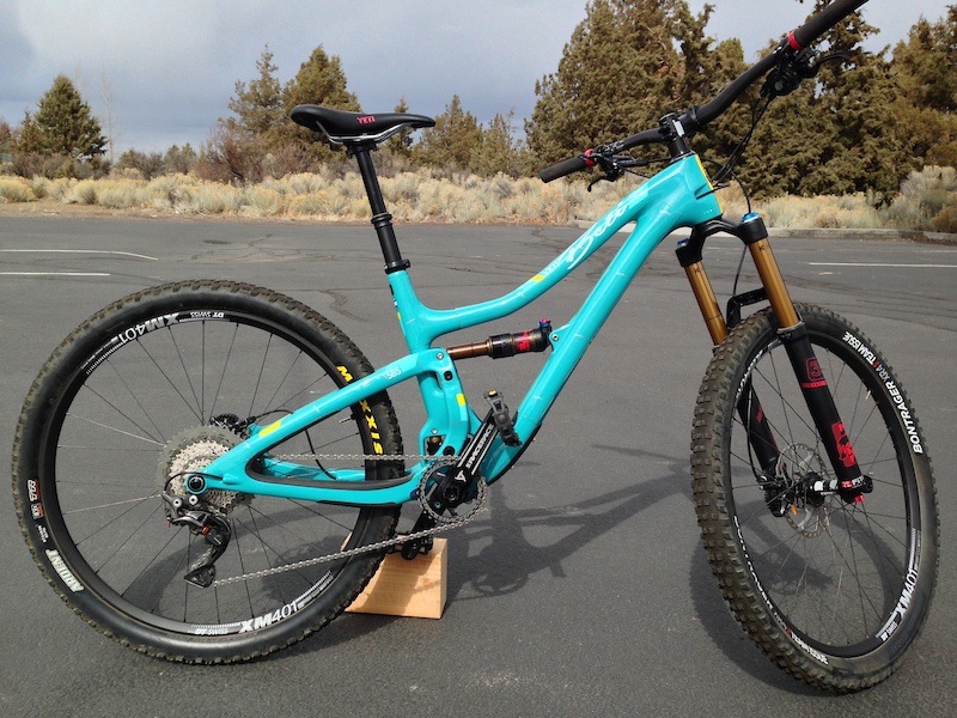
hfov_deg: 55.4
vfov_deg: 42.9
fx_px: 912
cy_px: 359
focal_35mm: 33
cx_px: 478
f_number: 2.4
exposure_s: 1/1595
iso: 50
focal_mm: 4.12
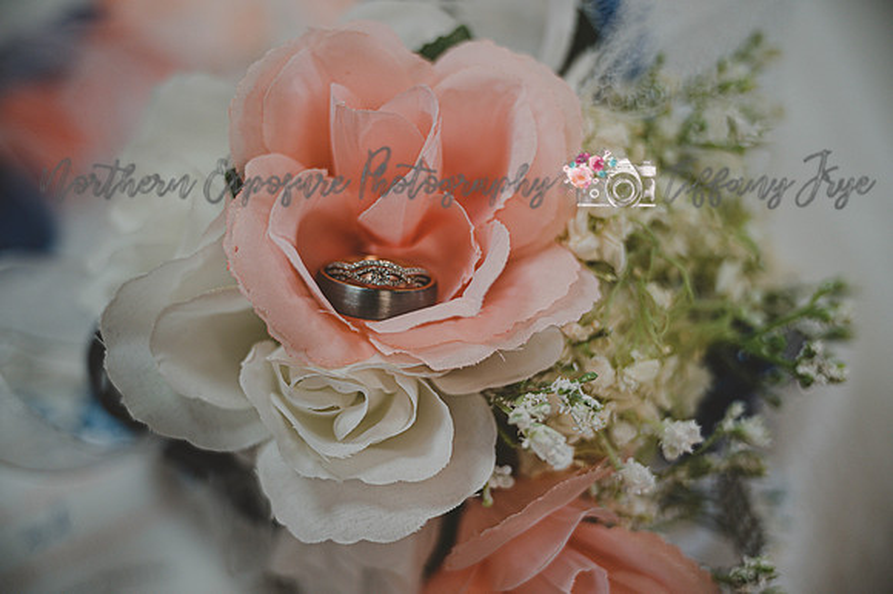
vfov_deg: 24.2
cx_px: 446
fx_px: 1388
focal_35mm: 56
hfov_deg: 35.7
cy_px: 297
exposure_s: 1/200
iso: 400
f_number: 2.8
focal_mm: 56
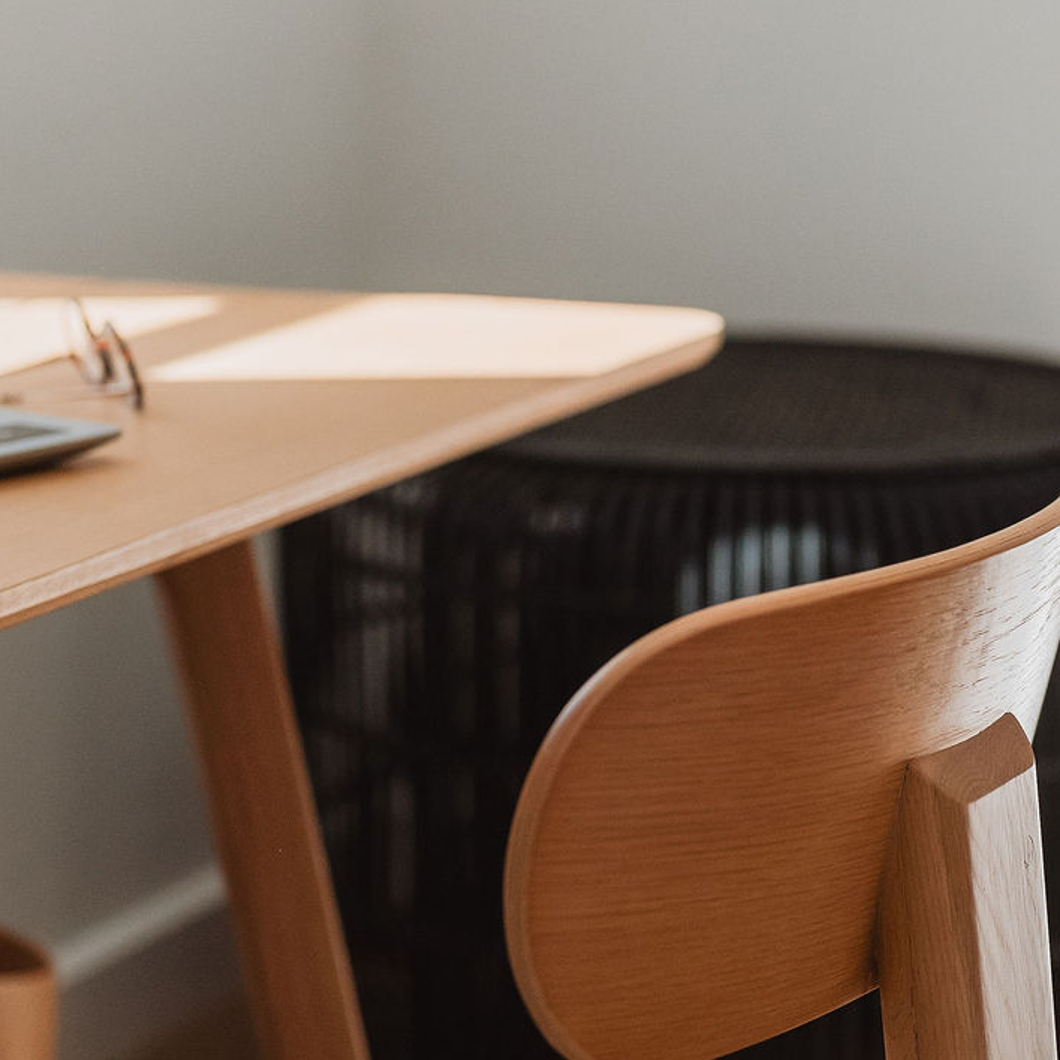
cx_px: 1002
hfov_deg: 14.0
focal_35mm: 123
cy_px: 565
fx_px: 4261
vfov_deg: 14.2
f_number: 2.5
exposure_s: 1/4000
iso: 640
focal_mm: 50
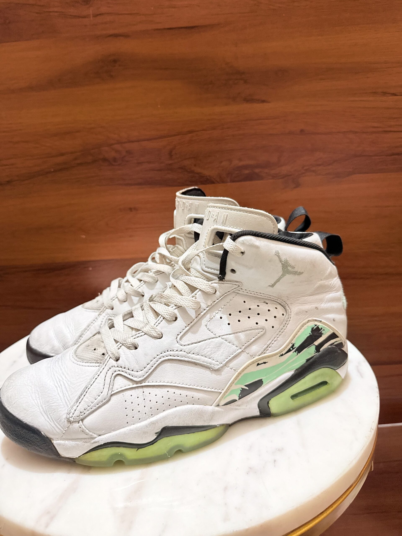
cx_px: 201
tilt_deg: -15.3
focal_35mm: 24
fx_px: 372
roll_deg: +3.1
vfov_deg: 71.6
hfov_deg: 56.8
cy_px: 268
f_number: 1.78
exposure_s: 1/50
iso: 500
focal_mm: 6.76
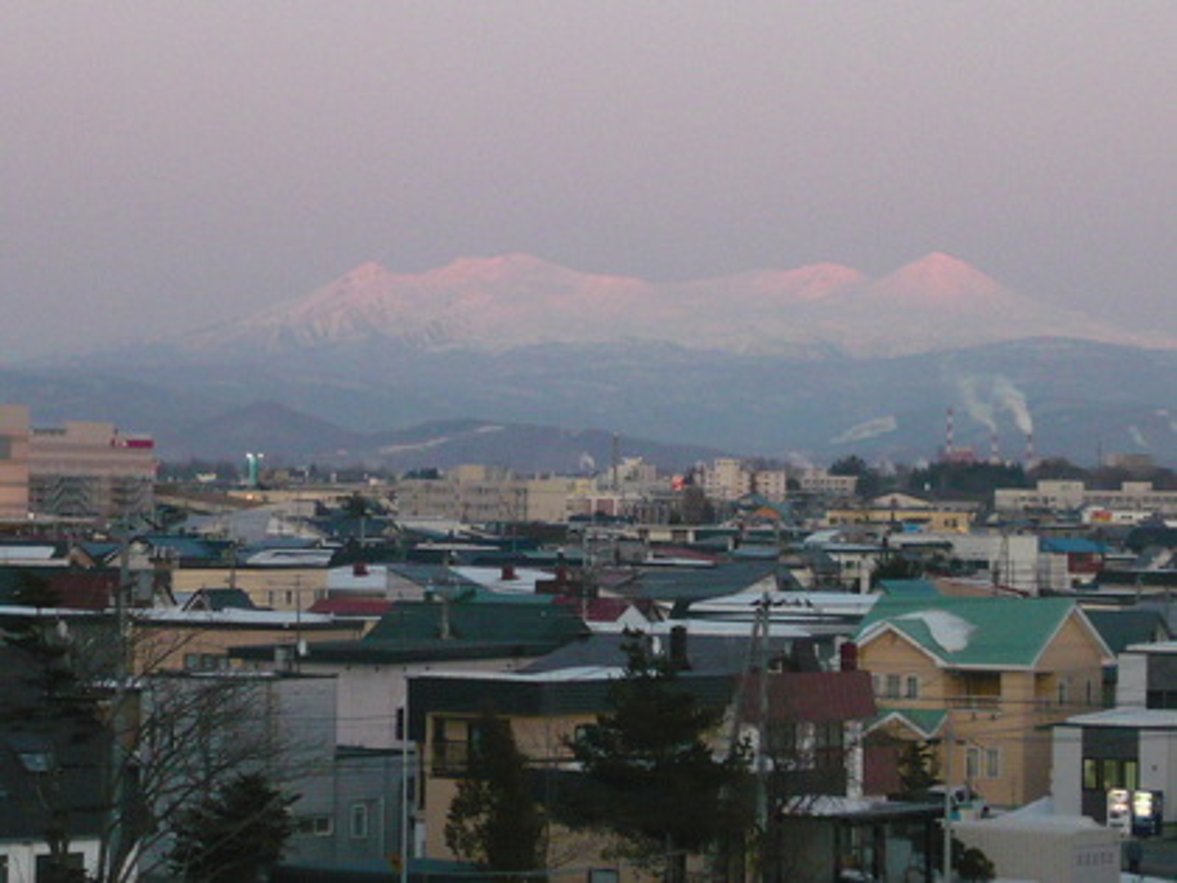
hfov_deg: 13.3
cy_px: 442
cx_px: 588
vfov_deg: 10.0
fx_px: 5032
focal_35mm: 148
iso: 400
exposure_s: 1/100
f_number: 4.8
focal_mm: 15.3
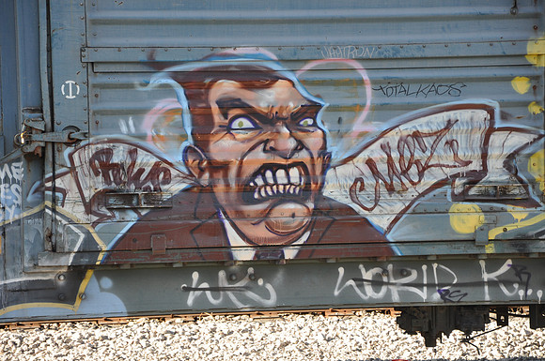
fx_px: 2381
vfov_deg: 8.7
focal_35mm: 158
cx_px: 272
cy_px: 180
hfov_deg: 13.1
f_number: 6.3
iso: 200
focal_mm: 105
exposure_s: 1/160
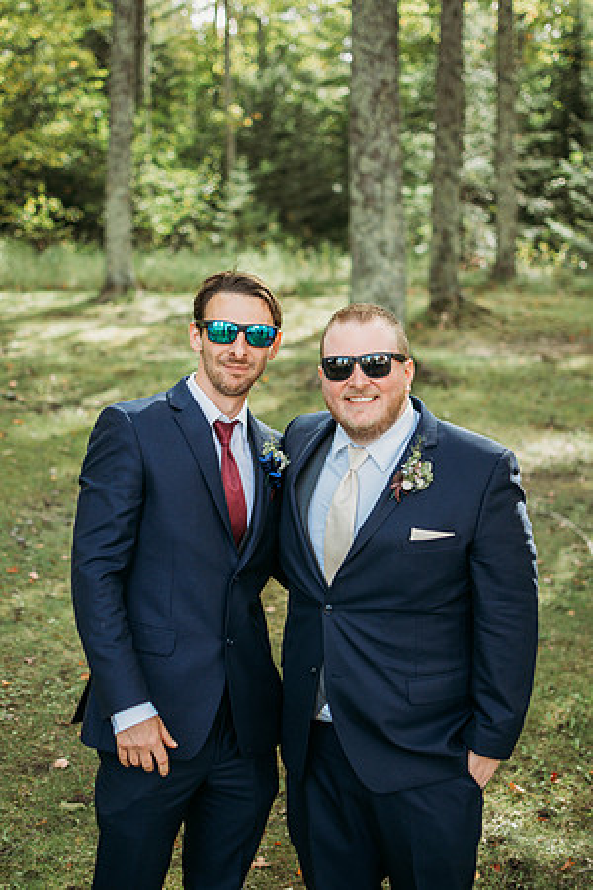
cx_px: 296
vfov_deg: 37.9
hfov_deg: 25.8
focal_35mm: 52
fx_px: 1297
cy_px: 445
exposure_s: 1/1250
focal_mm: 35
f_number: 1.8
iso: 250
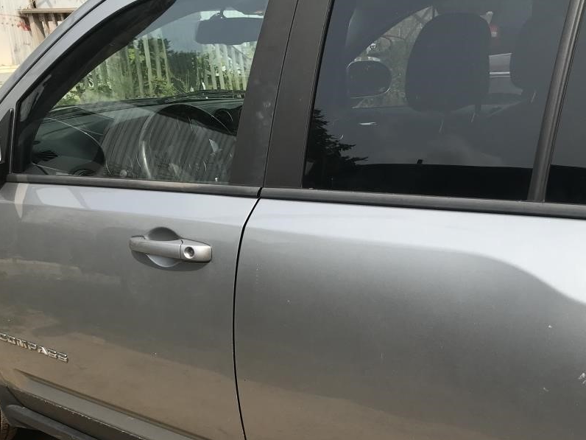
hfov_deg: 42.0
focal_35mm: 45
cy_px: 352
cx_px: 327
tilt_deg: -23.3
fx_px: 762
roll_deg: +1.4
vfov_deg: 31.4
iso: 20
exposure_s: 1/1429
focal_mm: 3.99
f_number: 1.8
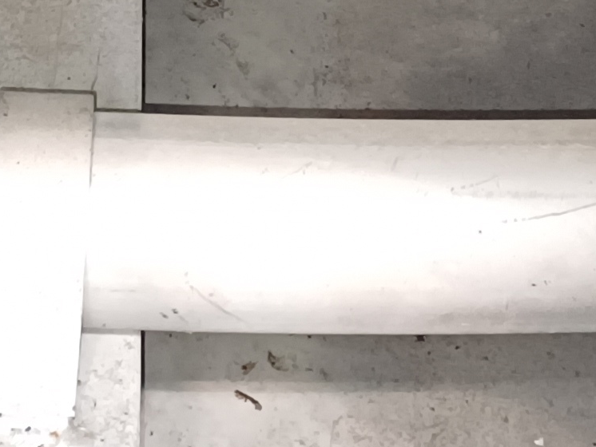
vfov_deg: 9.6
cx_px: 240
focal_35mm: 134
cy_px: -687
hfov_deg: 14.7
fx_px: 2308
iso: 400
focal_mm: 4.65
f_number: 1.8
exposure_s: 1/33.3
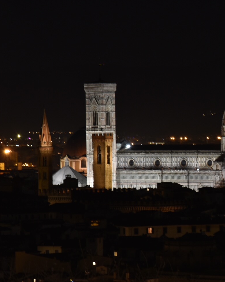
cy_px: 153
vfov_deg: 7.9
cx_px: 199
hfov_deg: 6.3
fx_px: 2046
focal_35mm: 246
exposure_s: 2
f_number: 9
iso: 200
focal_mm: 105
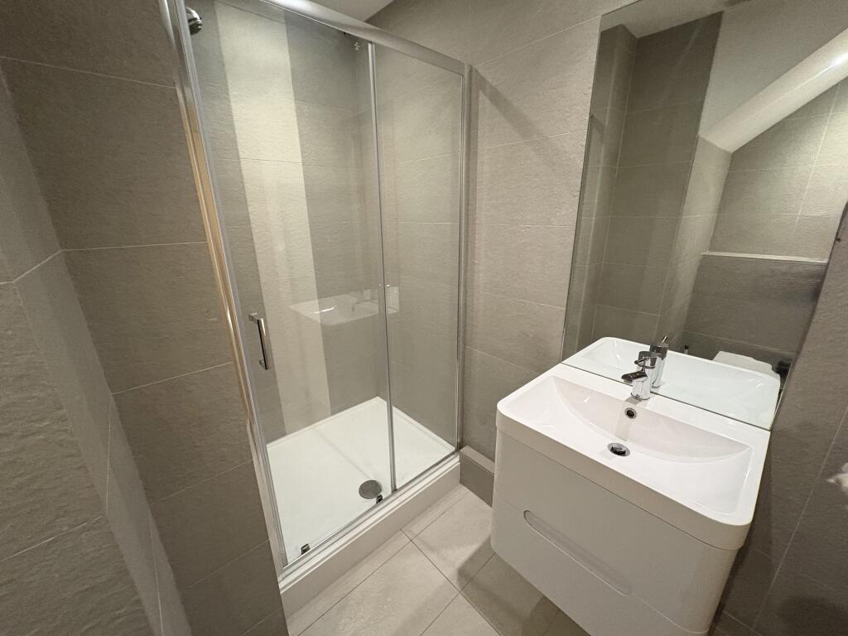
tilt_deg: -17.3
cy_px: 318
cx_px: 424
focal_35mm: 14
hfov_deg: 102.1
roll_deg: +1.2
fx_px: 343
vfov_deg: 85.7
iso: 800
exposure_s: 1/50
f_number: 2.2
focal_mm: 2.22
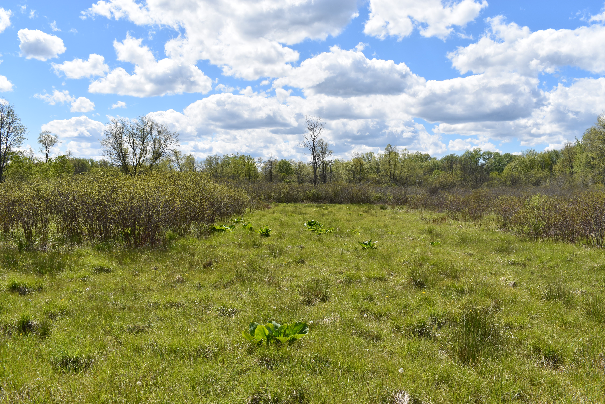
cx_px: 302
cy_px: 202
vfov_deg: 40.0
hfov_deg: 57.2
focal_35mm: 33
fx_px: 555
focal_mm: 22
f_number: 10
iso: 200
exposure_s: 1/400
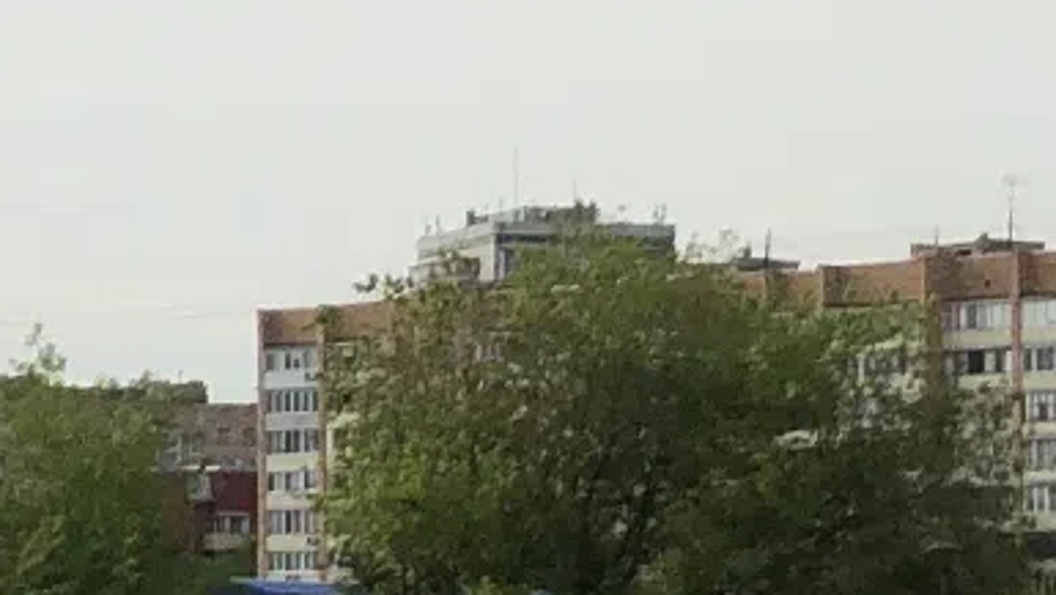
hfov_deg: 10.1
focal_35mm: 190
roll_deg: +2.0
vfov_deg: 6.4
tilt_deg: +2.3
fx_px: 5323
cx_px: -1363
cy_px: 532
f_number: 1.8
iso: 20
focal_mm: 4
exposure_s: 1/2667
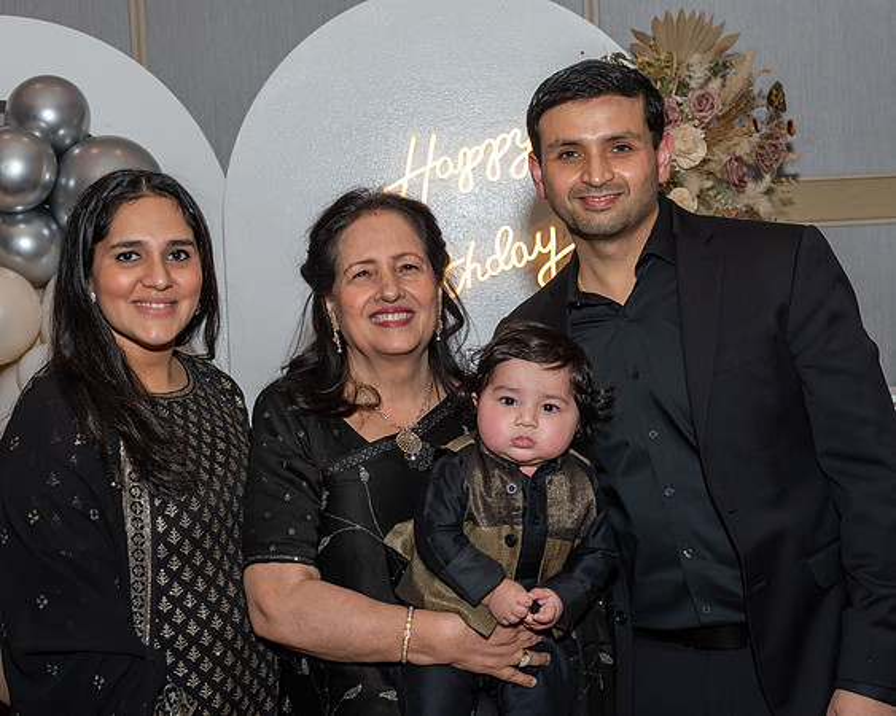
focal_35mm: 68
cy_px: 352
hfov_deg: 27.8
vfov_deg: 22.4
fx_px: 1808
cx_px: 366
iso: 500
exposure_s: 1/250
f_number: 7.1
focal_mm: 38
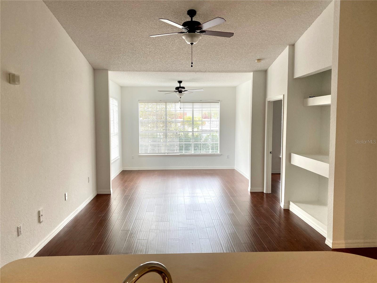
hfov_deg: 67.3
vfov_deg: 53.1
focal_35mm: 26
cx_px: 188
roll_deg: +0.2
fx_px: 283
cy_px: 142
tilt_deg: -6.2
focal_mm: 4.25
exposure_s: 1/120
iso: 80
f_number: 1.8
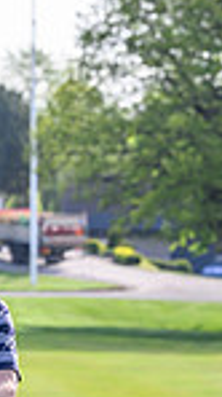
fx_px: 4185
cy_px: 396
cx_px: -348
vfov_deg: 5.4
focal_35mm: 399
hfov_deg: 3.0
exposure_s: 1/1000
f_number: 5
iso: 500
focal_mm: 97
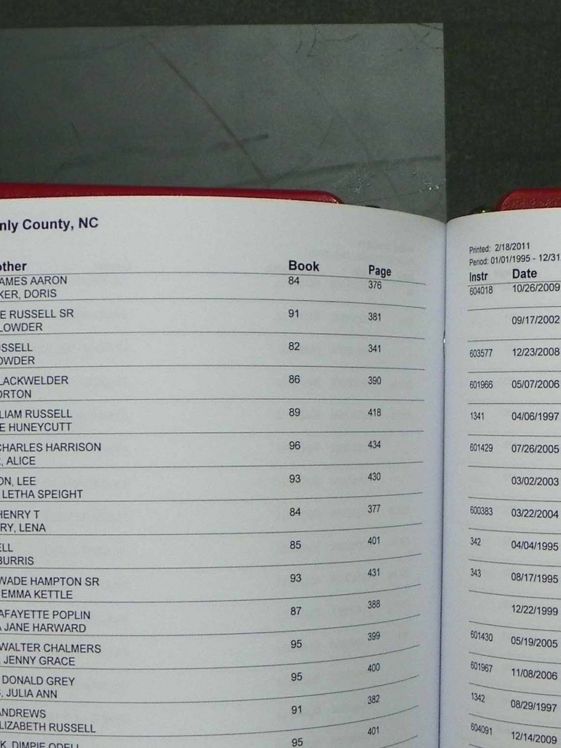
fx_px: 1577
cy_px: 422
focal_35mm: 73
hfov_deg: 19.9
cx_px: 459
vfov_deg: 26.7
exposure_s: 1/30
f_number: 2.8
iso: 100
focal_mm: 4.6
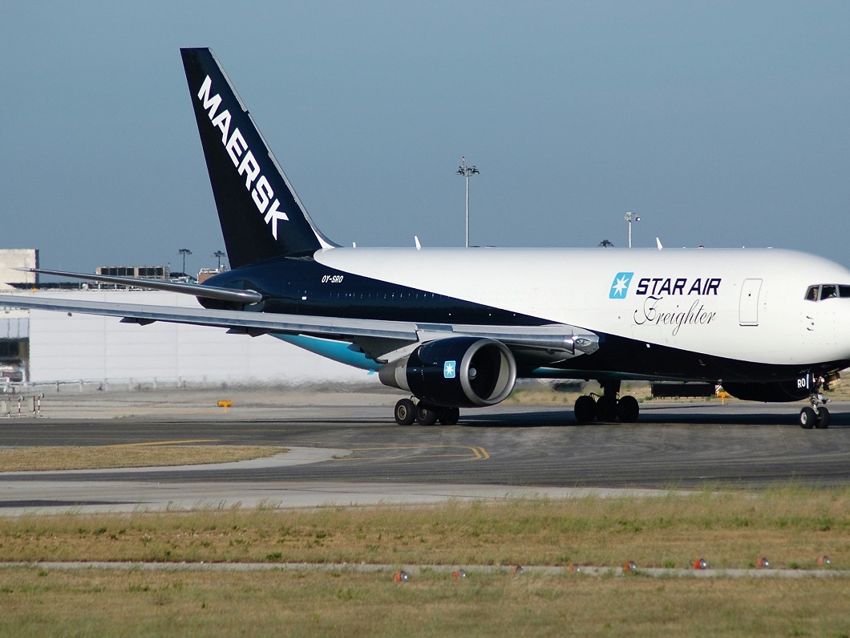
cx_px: 425
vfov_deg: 4.1
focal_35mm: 359
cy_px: 319
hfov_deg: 5.5
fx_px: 8815
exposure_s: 1/2000
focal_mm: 220
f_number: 5.6
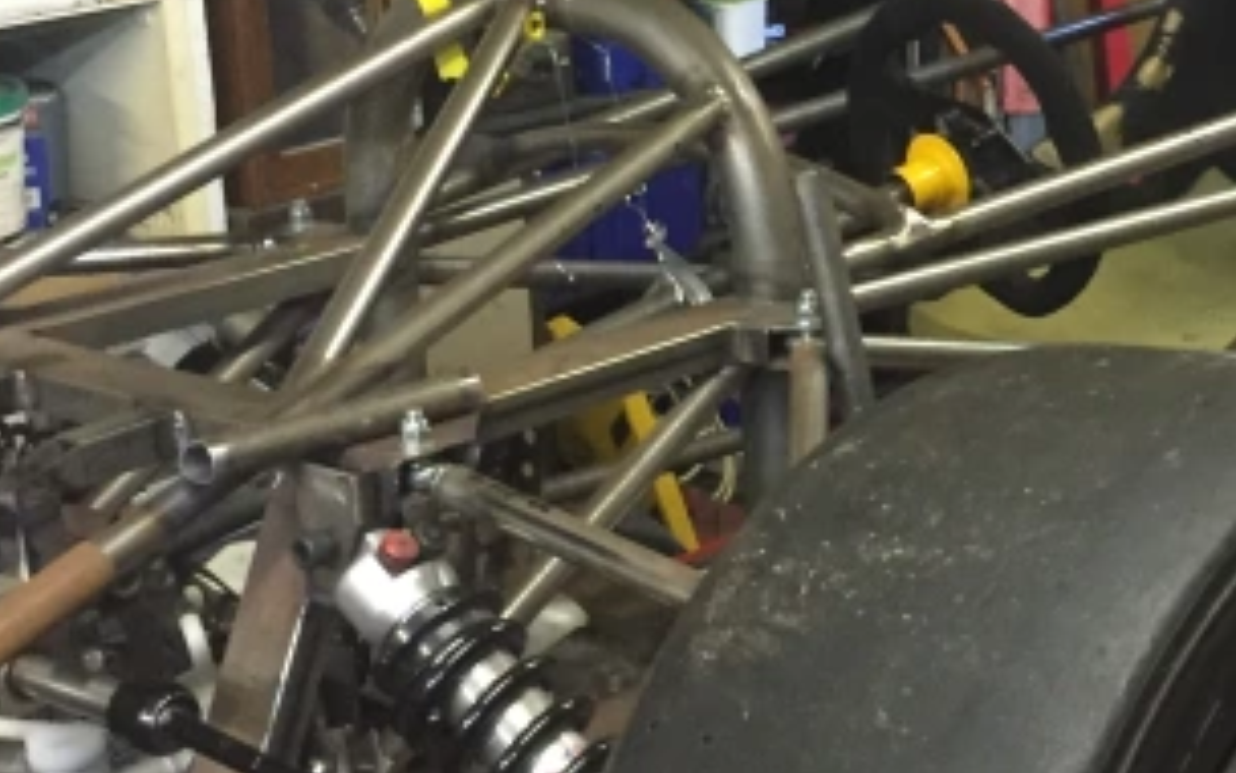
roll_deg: +1.7
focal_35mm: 81
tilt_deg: -18.4
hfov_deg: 25.0
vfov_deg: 16.1
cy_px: 374
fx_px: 2728
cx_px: 1012
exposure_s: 1/17
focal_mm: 4.15
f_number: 2.2
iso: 250
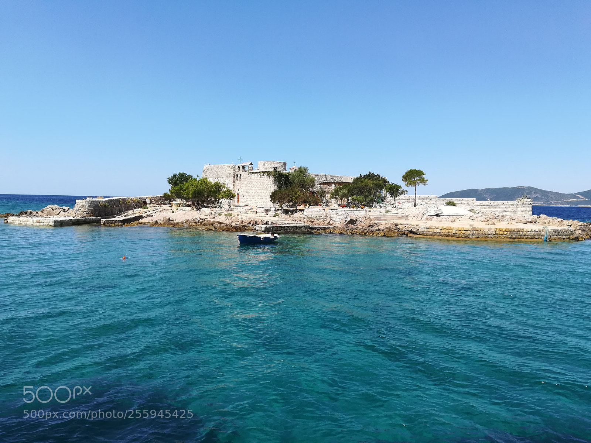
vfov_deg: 53.1
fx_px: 444
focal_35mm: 26
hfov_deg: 67.3
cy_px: 222
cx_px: 296
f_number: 2.2
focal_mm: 3.83
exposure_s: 1/816
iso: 50
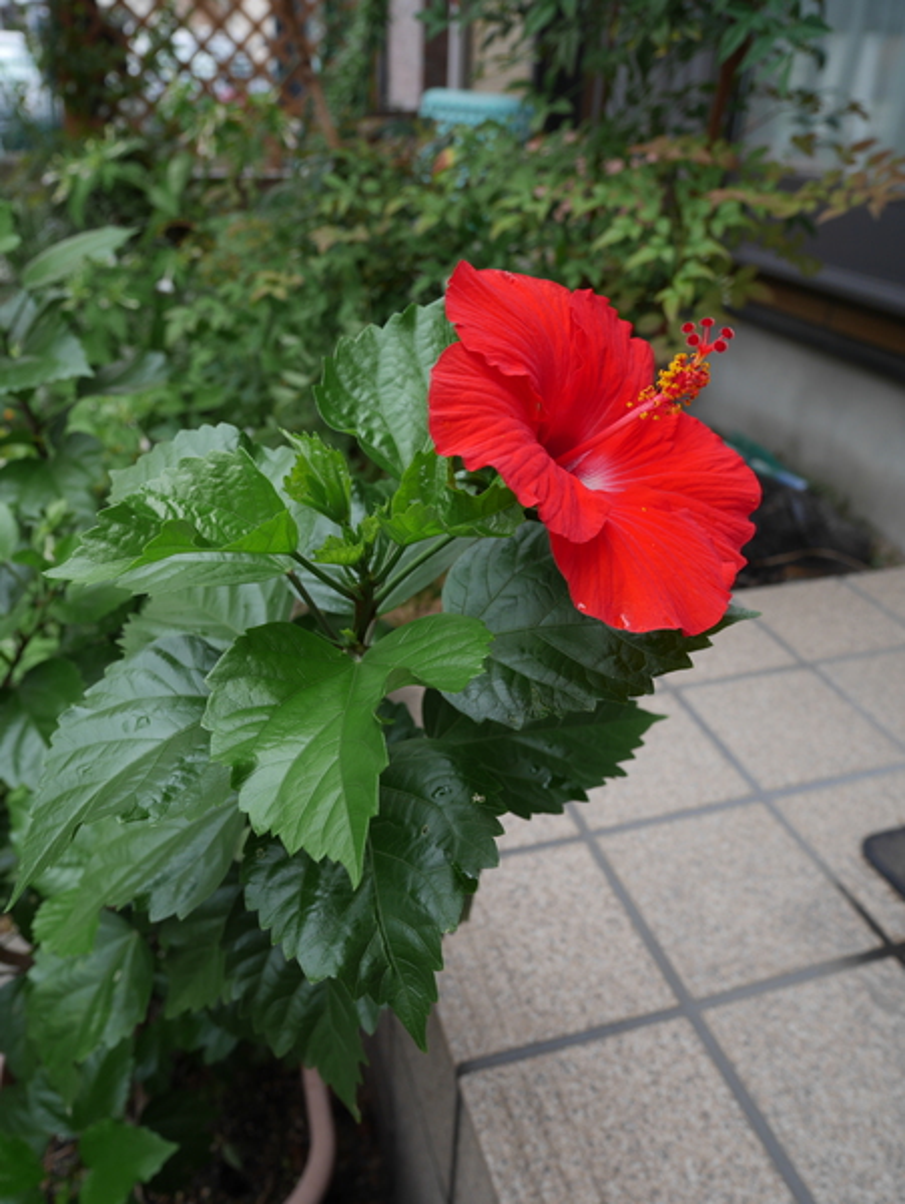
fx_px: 905
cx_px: 452
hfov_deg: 53.1
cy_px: 602
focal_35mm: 26
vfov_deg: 67.3
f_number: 4.5
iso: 200
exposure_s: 1/200
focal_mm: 13
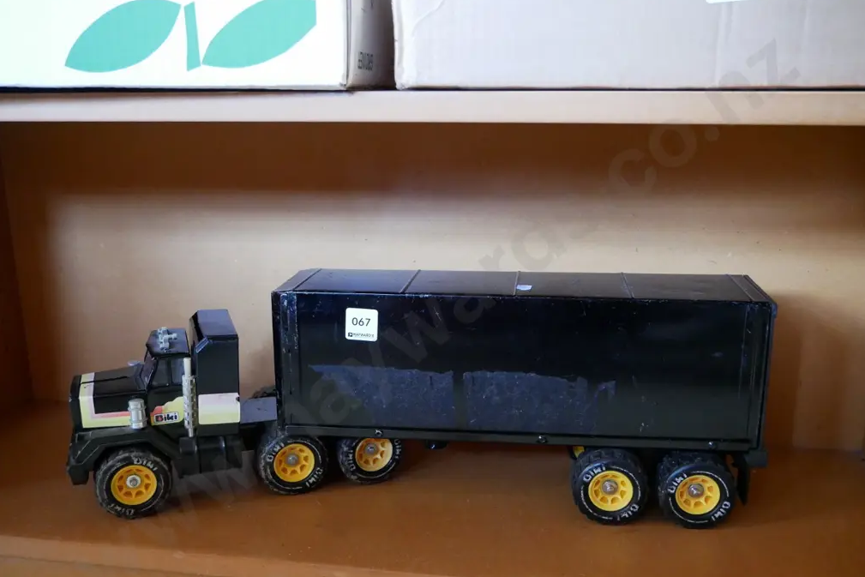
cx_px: 436
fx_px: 913
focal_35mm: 38
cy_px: 320
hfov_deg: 50.7
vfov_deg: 35.0
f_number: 3.9
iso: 3200
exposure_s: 1/40
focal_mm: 18
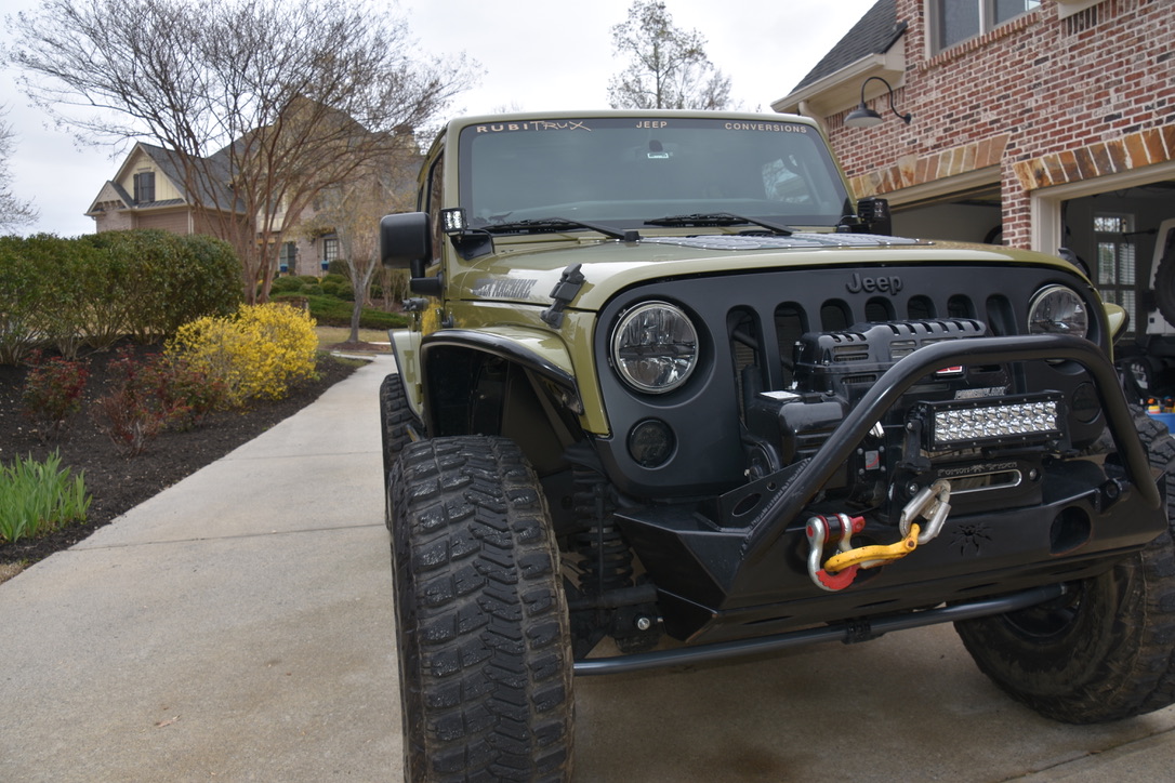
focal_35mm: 27
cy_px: 392
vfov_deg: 47.9
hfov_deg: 67.4
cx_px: 588
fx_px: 881
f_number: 6.3
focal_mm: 18
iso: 100
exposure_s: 1/250
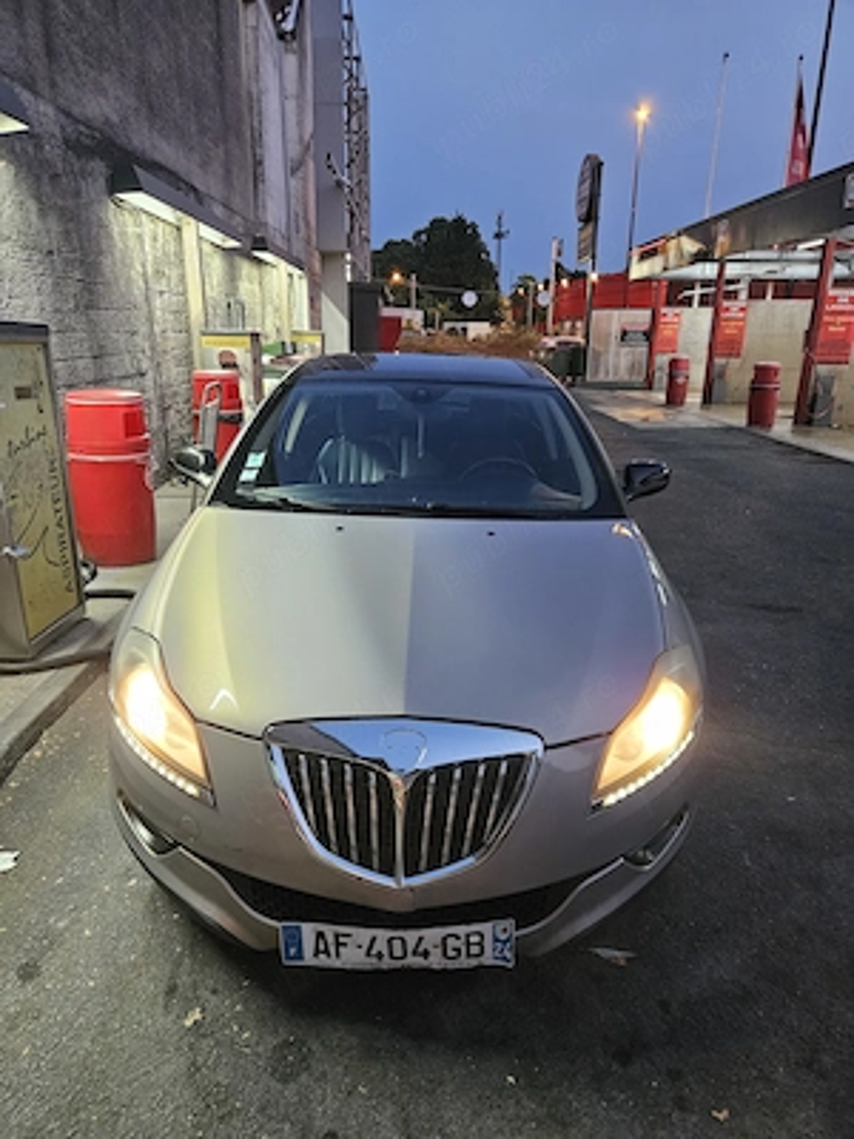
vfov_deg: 73.9
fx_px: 757
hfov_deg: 58.9
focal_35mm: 23
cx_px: 427
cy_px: 570
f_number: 1.8
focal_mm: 5.4
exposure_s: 1/50
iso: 640
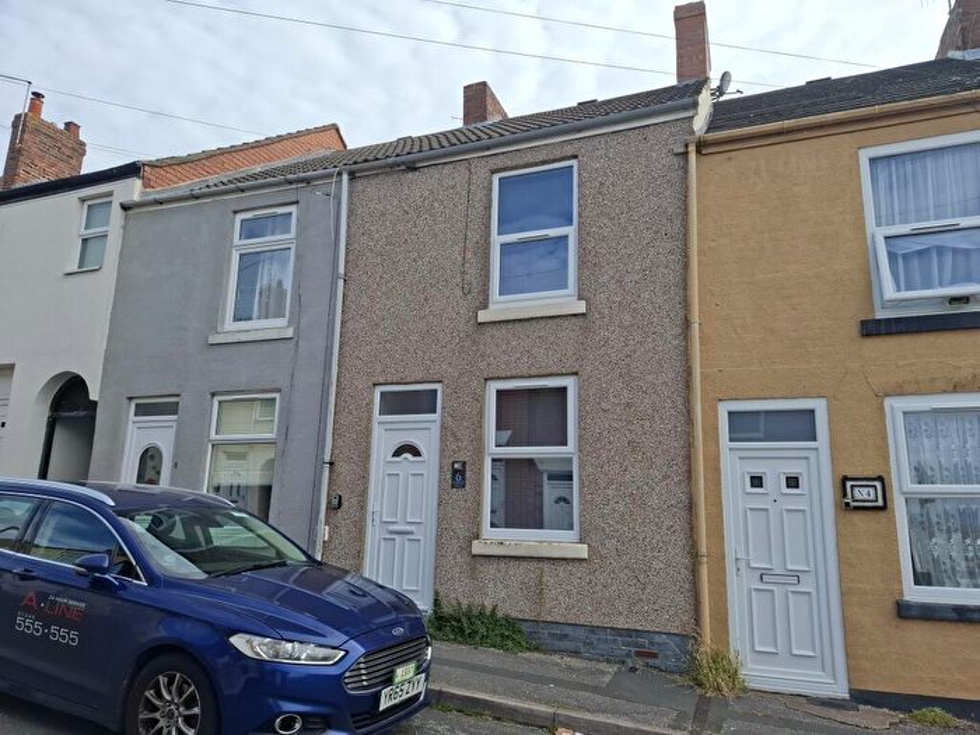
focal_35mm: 23
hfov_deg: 73.9
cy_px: 368
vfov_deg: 58.9
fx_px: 651
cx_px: 490
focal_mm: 5.54
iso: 50
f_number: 1.8
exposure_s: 1/1608
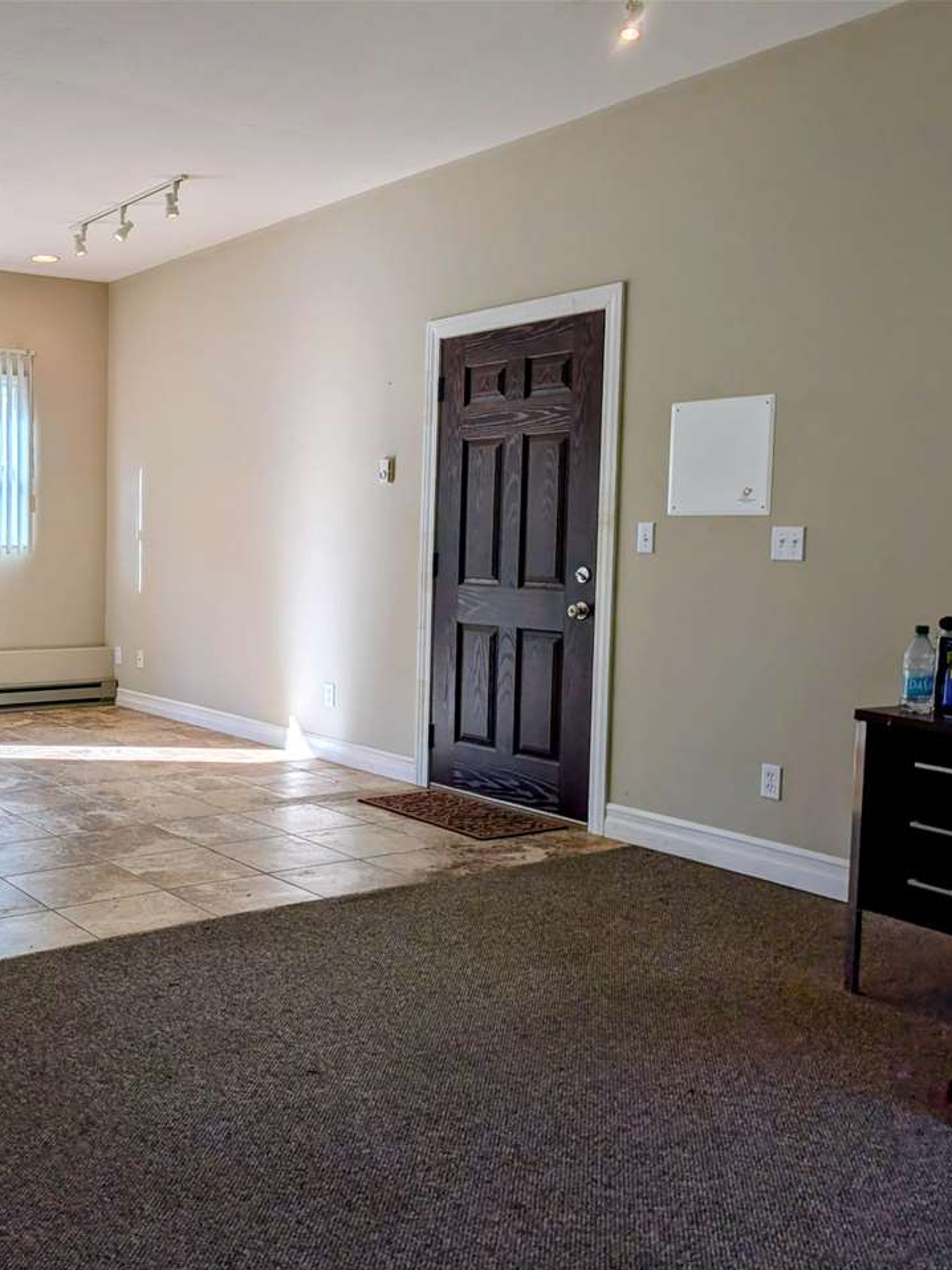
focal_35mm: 32
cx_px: 179
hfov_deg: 42.1
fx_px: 1173
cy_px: 636
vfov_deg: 56.8
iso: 19
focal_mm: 6.9
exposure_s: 1/1458
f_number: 1.68
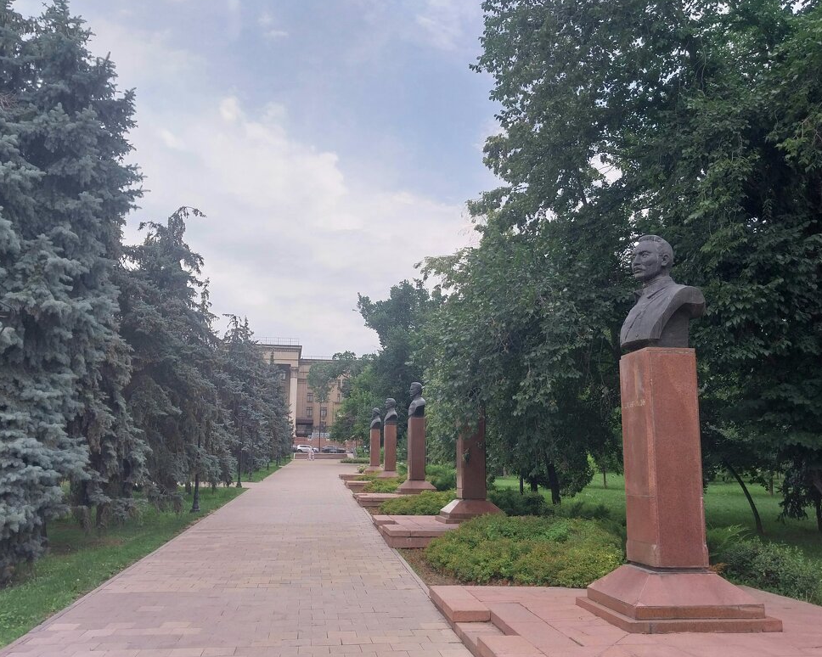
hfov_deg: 62.2
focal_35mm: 28
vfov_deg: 51.5
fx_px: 681
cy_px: 332
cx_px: 396
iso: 20
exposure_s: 1/714
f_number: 1.8
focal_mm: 4
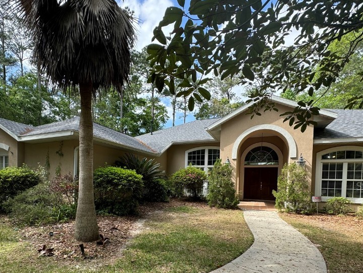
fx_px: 210
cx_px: 145
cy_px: 186
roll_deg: -2.0
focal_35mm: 20
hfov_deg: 80.7
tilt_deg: -2.7
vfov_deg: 64.0
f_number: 2.2
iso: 40
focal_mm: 2.22
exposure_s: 1/366
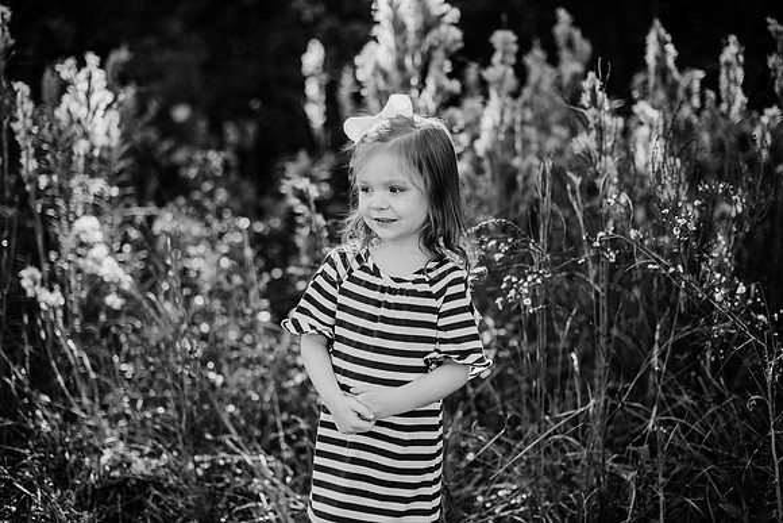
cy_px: 262
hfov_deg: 39.6
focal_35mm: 50
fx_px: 1088
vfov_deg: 27.0
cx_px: 392
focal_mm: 50
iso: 200
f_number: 2
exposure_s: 1/1000
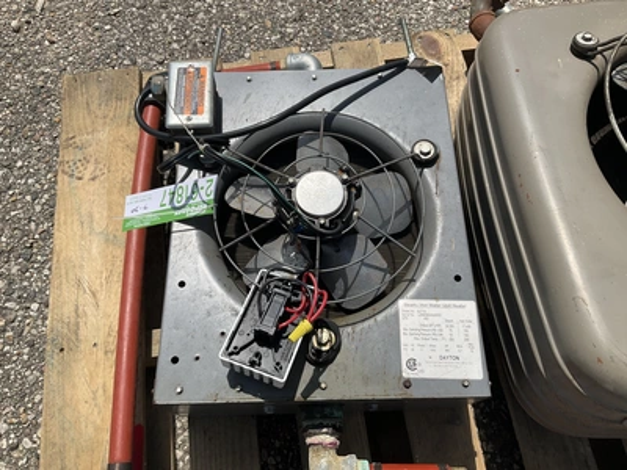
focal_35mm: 29
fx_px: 525
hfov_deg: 61.7
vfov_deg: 48.2
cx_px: 314
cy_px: 235
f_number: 1.8
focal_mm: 3
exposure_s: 1/3534
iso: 25
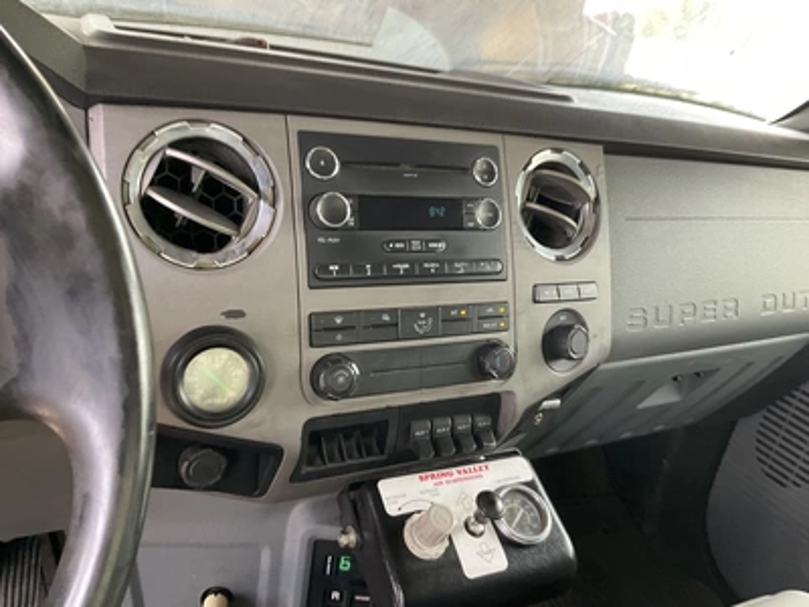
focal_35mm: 29
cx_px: 404
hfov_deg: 61.7
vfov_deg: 48.2
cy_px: 304
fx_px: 678
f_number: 1.8
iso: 80
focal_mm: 3
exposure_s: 1/60
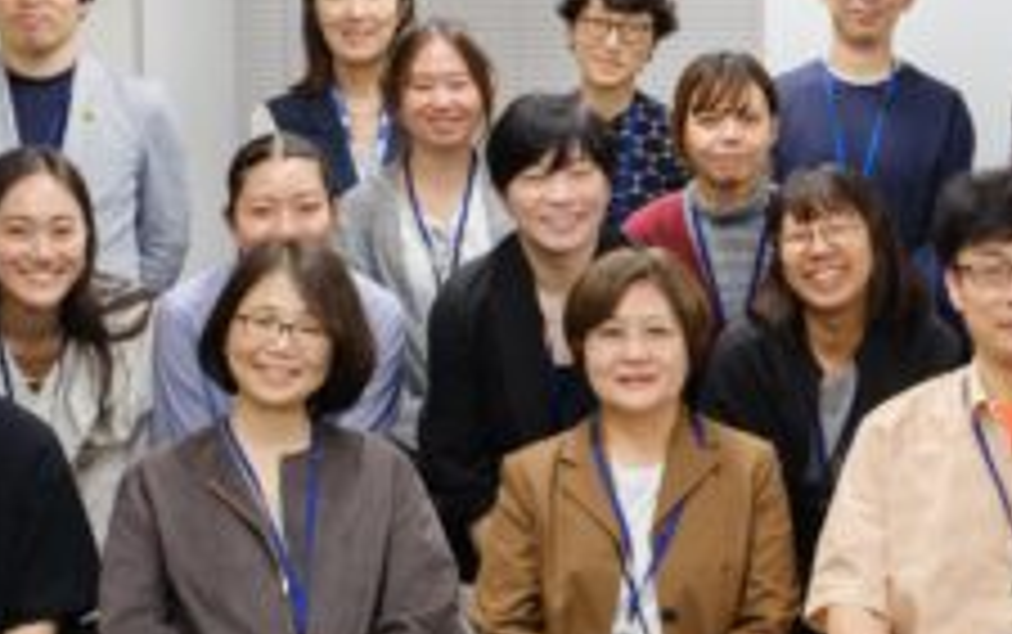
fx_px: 3202
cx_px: 1259
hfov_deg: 17.1
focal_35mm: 116
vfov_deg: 11.3
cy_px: 223
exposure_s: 1/30
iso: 400
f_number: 4
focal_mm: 21.3
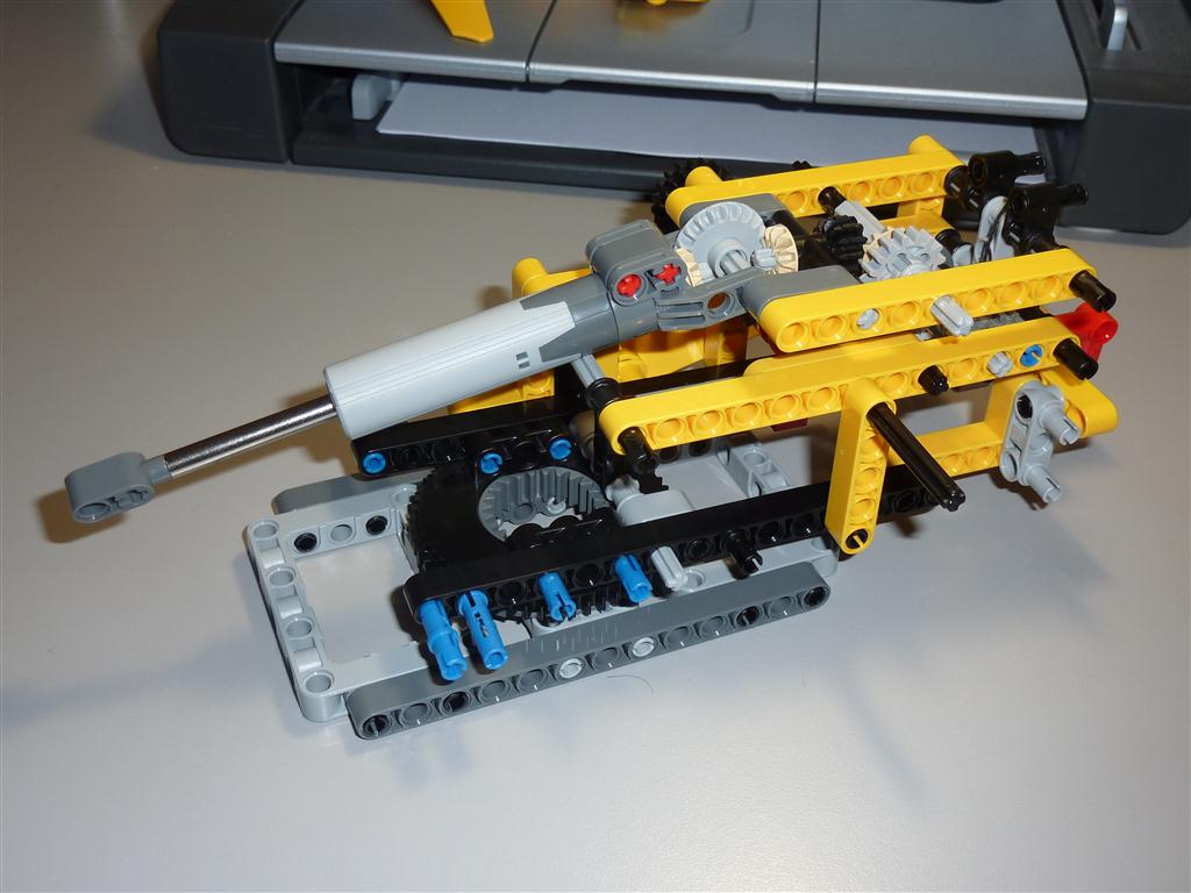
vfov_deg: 36.0
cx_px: 596
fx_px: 1376
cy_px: 446
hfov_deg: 46.8
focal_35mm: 40
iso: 100
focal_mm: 6.5
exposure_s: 1/30
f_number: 3.6
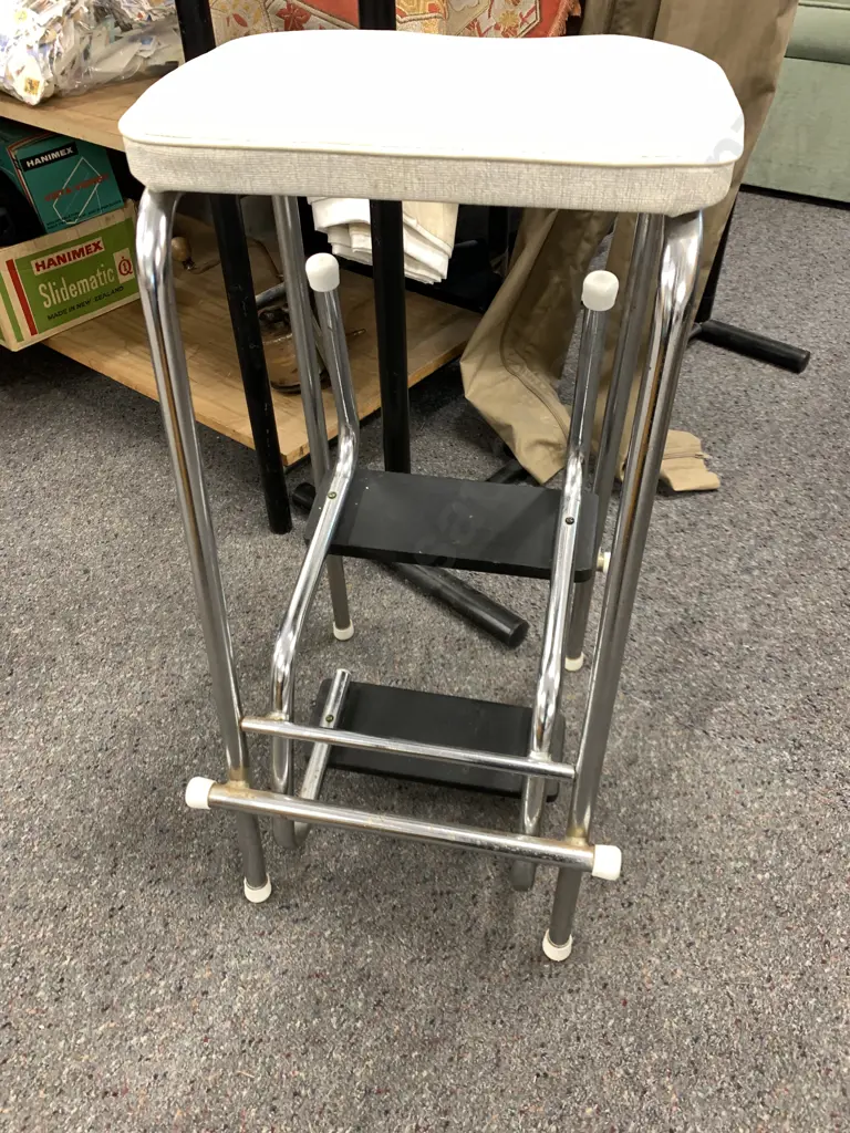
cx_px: 425
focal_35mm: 26
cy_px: 566
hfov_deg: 53.1
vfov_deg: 67.3
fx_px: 851
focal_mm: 4.25
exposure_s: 1/50
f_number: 1.8
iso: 200
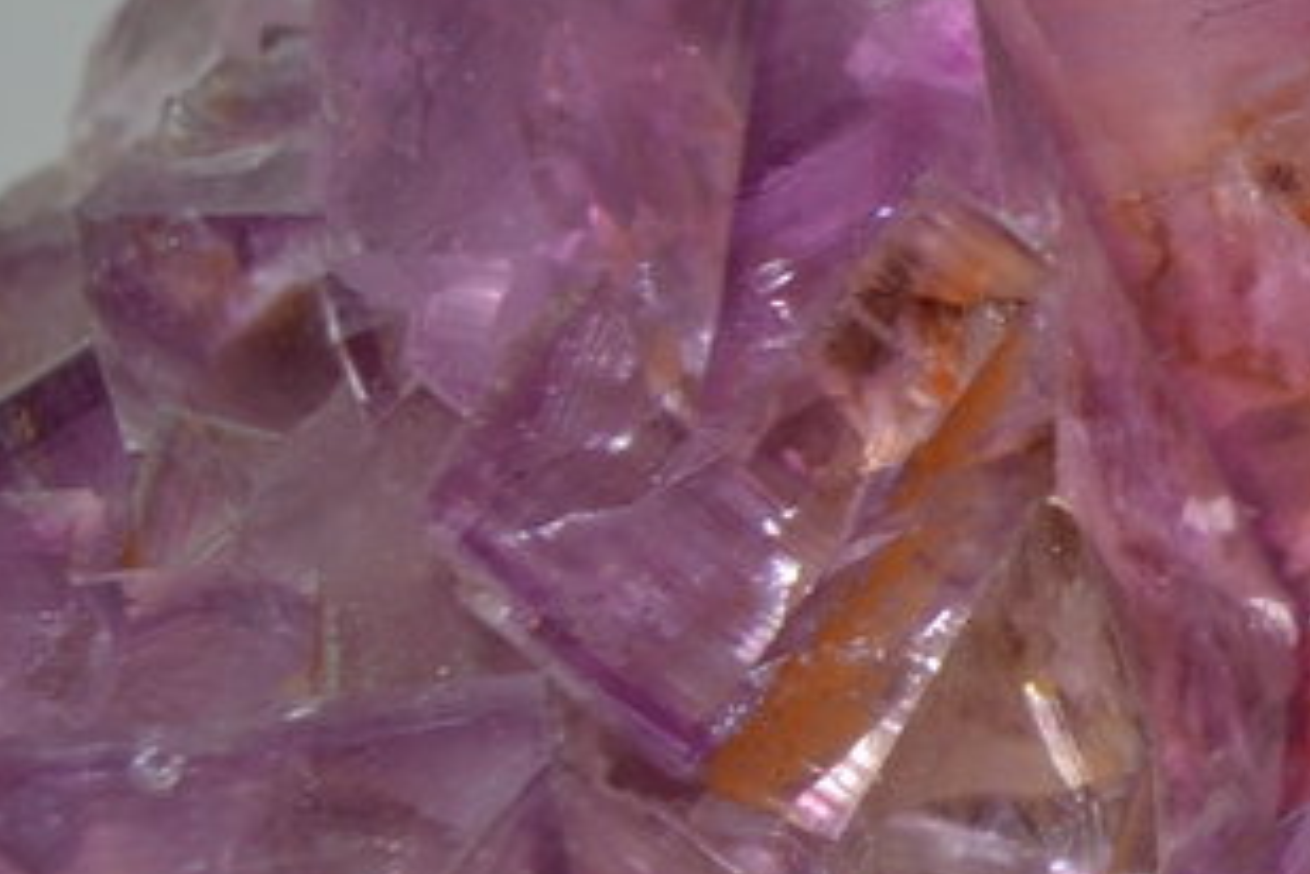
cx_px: 2701
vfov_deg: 6.8
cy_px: 214
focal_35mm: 202
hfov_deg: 9.5
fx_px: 7350
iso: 100
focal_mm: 26
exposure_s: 1/60
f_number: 8
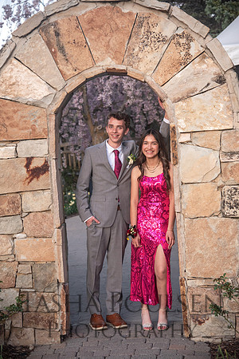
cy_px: 180
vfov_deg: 28.8
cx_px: 120
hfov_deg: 19.5
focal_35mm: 70
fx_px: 697
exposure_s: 1/125
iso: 500
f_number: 4.5
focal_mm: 70
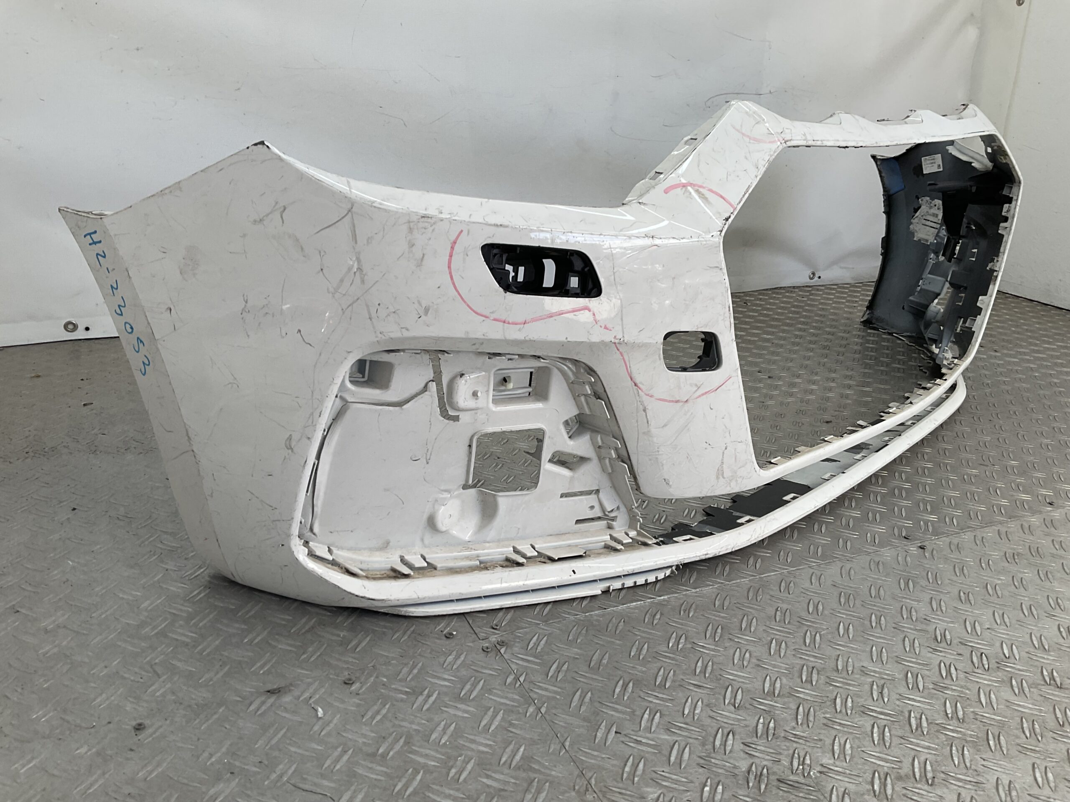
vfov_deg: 48.2
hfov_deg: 61.7
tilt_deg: -20.4
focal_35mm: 29
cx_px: 535
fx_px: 896
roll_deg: -5.2
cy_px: 401
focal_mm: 3
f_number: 1.8
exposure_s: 1/302
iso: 16
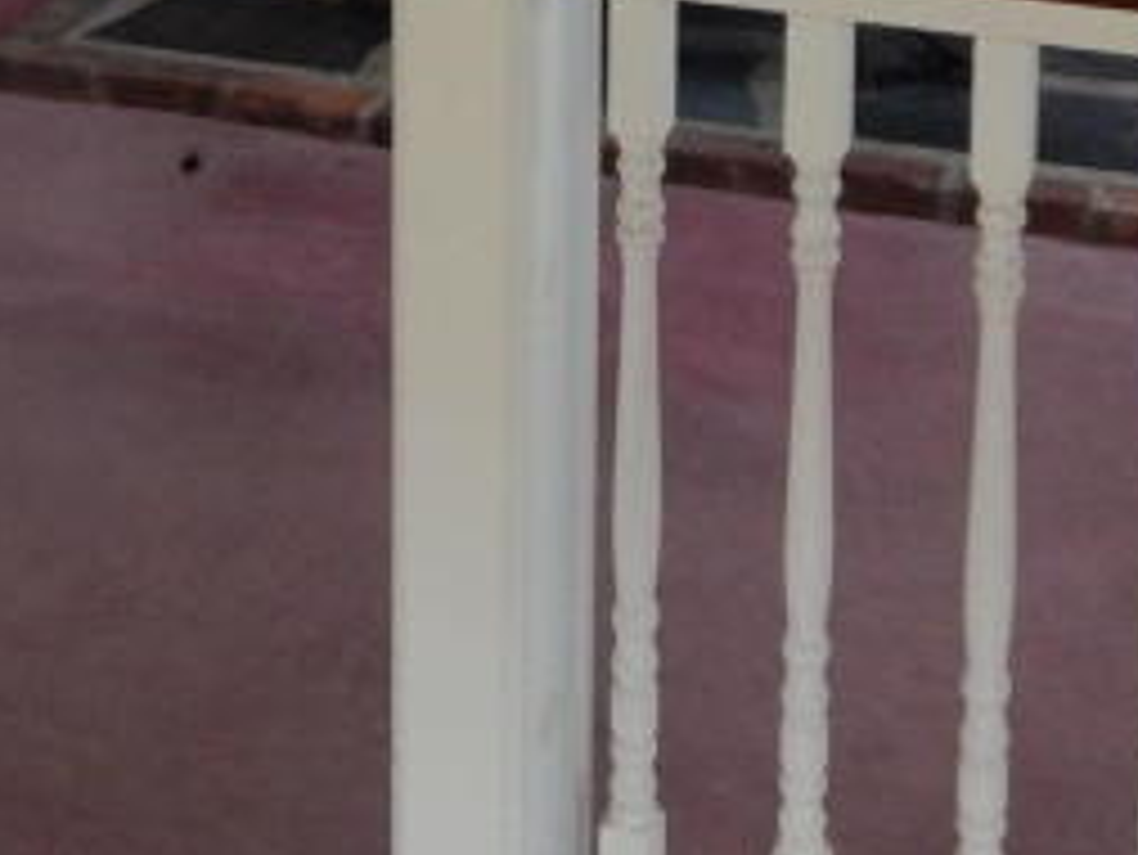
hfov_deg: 21.1
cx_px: 558
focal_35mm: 93
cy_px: -531
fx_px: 3059
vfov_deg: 14.5
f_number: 3
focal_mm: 4
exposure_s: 1/15
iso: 400
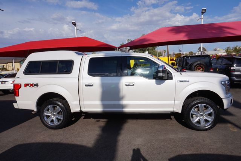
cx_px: 120
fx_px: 161
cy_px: 80
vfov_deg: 53.1
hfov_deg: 73.8
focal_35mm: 24
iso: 100
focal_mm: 16
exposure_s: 1/200
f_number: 14
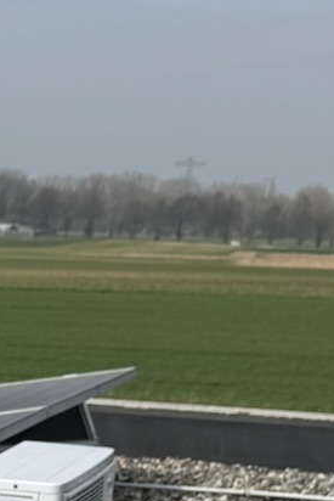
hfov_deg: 10.3
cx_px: -294
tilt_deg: -12.8
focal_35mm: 124
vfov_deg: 15.5
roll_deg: -1.0
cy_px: 700
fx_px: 1724
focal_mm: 6.76
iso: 80
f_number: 1.78
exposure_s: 1/5814
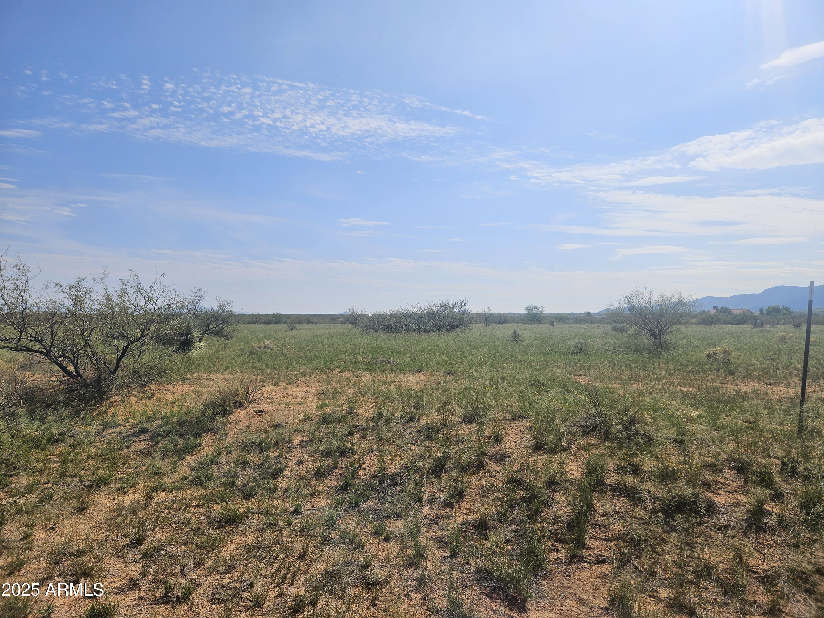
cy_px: 309
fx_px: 547
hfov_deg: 73.9
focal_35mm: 23
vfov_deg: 58.9
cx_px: 412
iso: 25
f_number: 1.8
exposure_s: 1/4899
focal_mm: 5.4
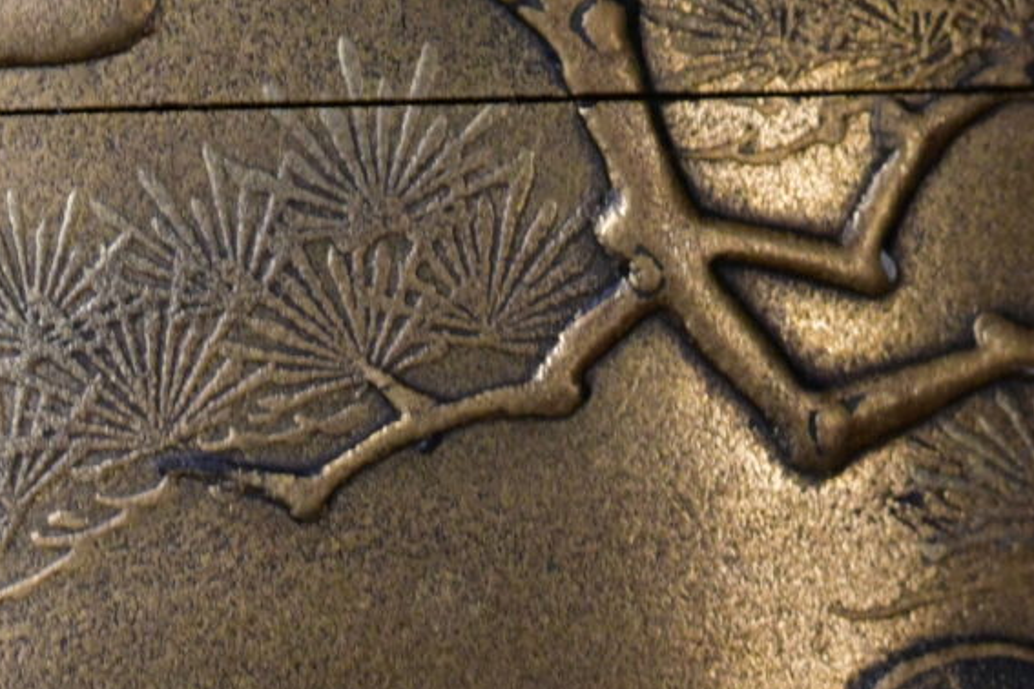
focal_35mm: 474
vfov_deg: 2.9
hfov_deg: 4.3
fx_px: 13613
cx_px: 480
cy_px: 1539
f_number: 10
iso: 2800
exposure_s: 1/125
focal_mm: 105
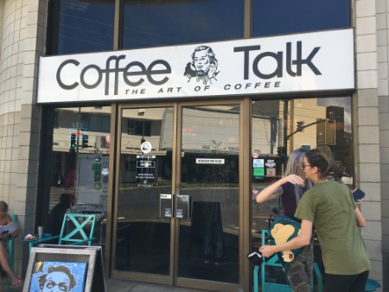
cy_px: 146
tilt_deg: +2.9
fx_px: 326
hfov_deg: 61.6
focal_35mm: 29
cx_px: 194
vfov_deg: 48.3
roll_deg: -1.5
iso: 25
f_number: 2.2
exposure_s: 1/398
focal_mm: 4.15
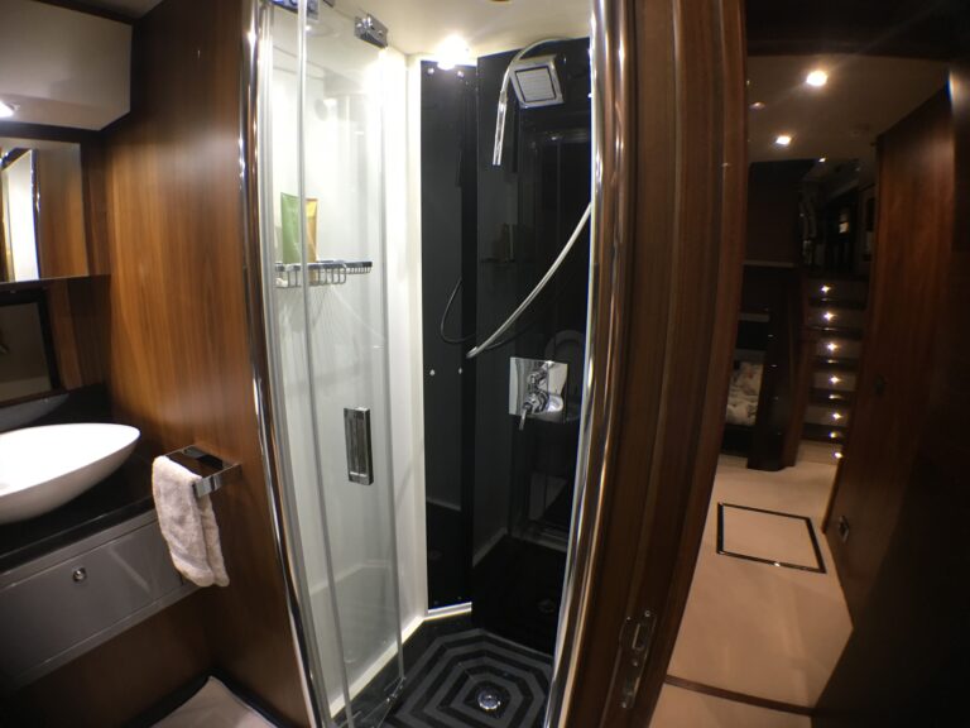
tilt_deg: -11.9
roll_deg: -0.3
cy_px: 364
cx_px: 485
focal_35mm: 29
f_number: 2.2
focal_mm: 4.15
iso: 125
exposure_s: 1/33
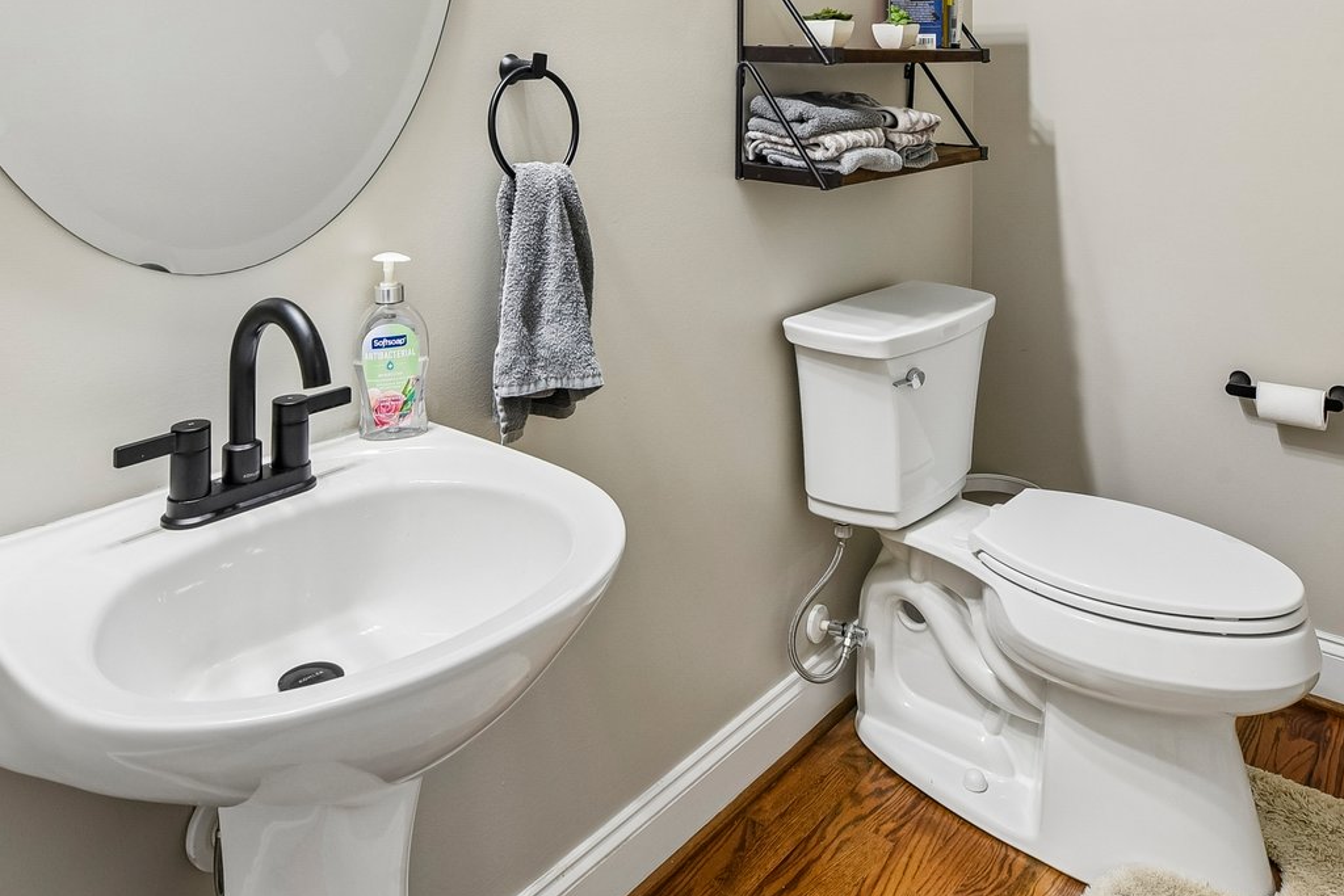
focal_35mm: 28
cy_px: 52
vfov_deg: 41.8
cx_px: 651
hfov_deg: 65.5
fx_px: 1045
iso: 200
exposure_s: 1/5
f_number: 11
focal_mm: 14
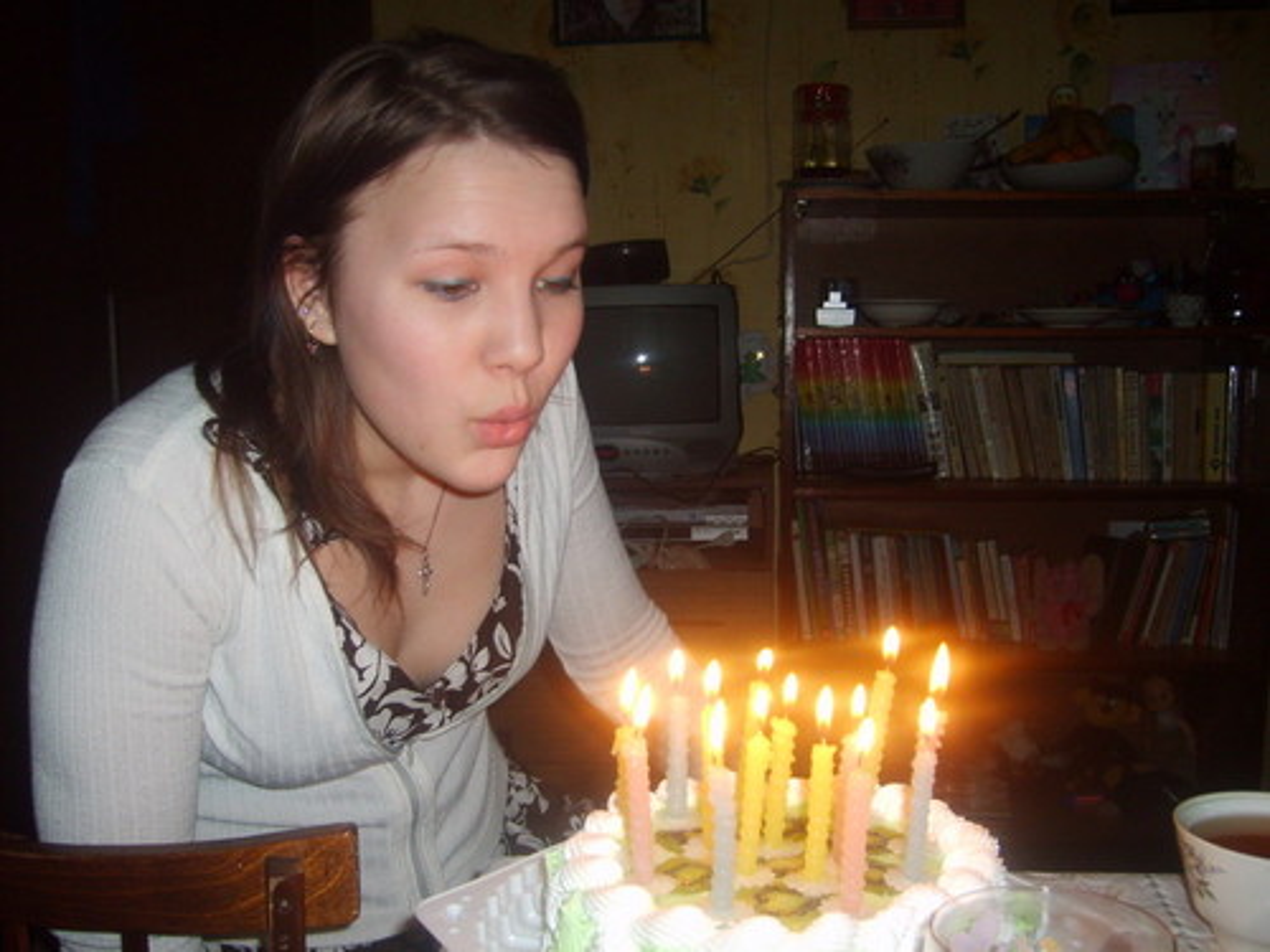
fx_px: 1284
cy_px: 476
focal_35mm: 35
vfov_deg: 40.7
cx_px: 635
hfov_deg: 52.6
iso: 100
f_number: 2.8
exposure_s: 1/45
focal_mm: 5.8
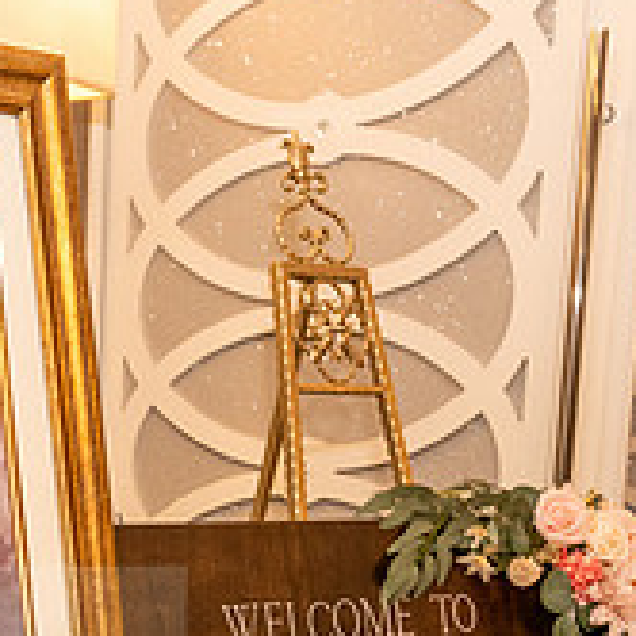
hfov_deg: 20.2
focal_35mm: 80
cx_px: -138
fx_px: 1663
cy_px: 657
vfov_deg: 20.8
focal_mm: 27
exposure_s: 1/200
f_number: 5
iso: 1600
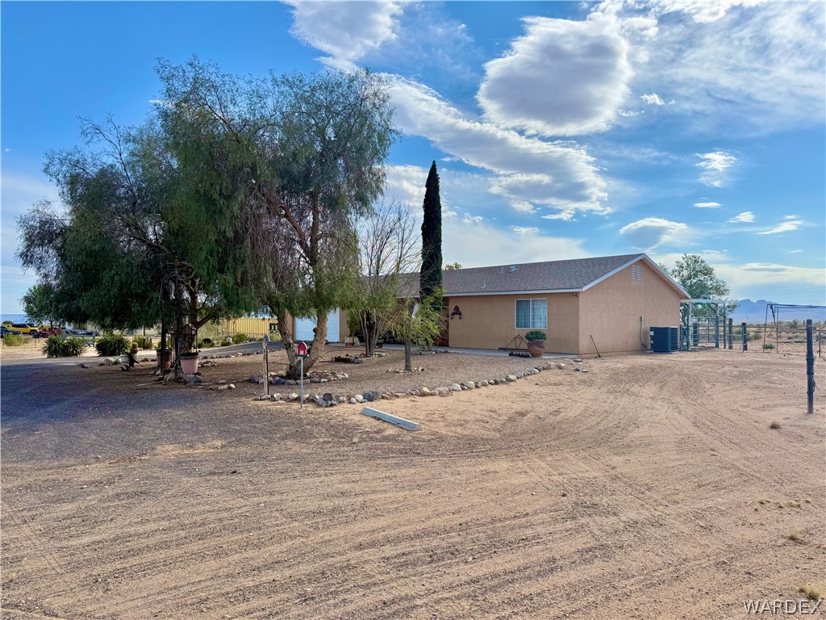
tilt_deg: +1.9
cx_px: 413
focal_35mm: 24
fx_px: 573
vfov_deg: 56.8
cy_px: 310
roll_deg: -0.6
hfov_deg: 71.6
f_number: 1.78
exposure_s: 1/6711
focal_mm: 6.76
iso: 80
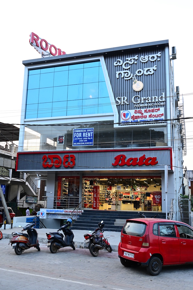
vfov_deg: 55.1
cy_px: 145
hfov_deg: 38.3
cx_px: 96
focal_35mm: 34
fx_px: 278
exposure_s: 1/200
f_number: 7.1
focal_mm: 34.5
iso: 1600
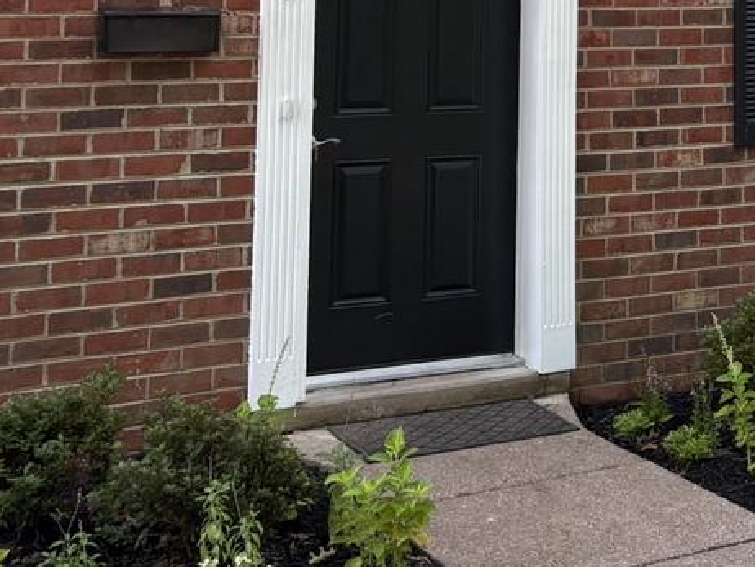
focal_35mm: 81
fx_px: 1768
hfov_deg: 22.4
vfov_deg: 17.0
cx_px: 889
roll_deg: +3.1
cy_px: -191
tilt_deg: +6.3
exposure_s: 1/241
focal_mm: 5.96
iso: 100
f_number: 1.6
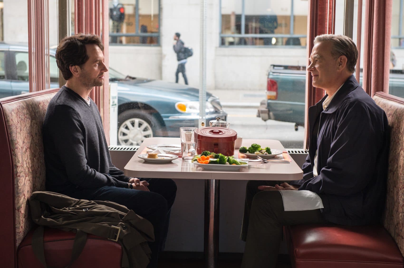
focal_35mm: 70
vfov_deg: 19.4
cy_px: 134
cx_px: 202
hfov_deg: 28.9
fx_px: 785
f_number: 5
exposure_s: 1/125
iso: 1600
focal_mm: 70
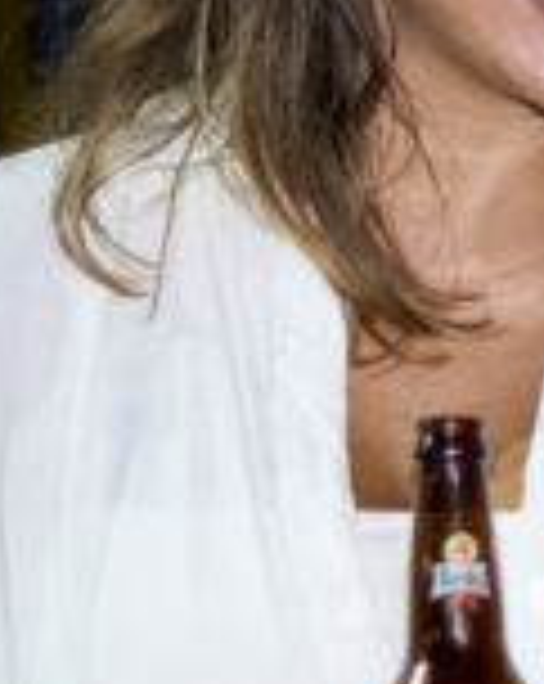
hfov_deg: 6.1
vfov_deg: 8.7
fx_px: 4481
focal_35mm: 222
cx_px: 1911
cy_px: 488
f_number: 1.4
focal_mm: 35
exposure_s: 1/60
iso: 160
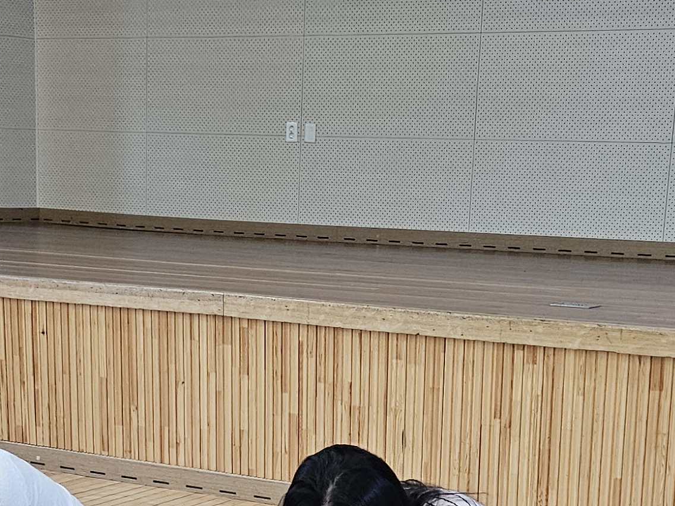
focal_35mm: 81
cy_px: 532
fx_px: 1579
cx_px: 266
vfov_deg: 17.7
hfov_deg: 24.1
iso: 400
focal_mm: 5.4
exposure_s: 1/240
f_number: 1.8
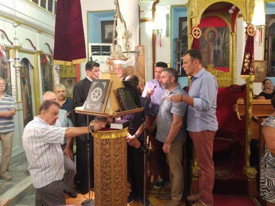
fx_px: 222
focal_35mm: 28
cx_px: 138
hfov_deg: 63.4
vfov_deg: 49.7
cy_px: 103
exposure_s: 1/14
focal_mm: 4.26
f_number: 2
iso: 949
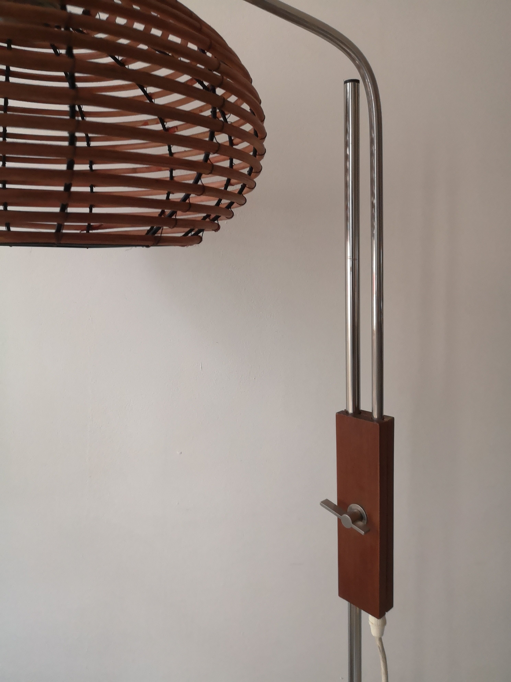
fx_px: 531
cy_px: 341
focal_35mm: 27
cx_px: 256
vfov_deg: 65.3
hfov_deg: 51.4
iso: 640
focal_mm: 3.95
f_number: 1.8
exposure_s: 1/60
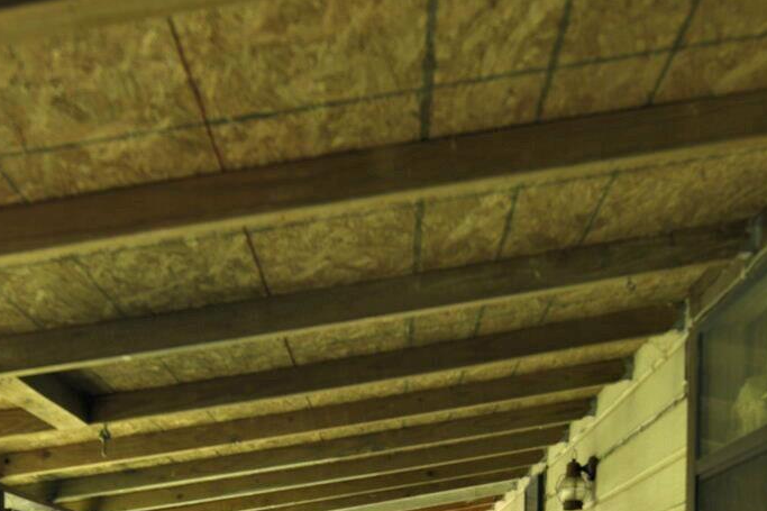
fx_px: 895
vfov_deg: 27.4
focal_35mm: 42
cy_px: 638
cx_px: 385
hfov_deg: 46.4
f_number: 2.8
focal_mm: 14
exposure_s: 1/50
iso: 64
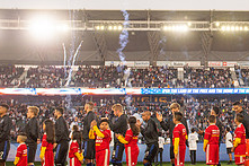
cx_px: 212
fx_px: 435
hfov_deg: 30.8
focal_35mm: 63
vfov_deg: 21.4
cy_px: 47
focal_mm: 24
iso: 640
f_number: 4
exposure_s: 1/1000
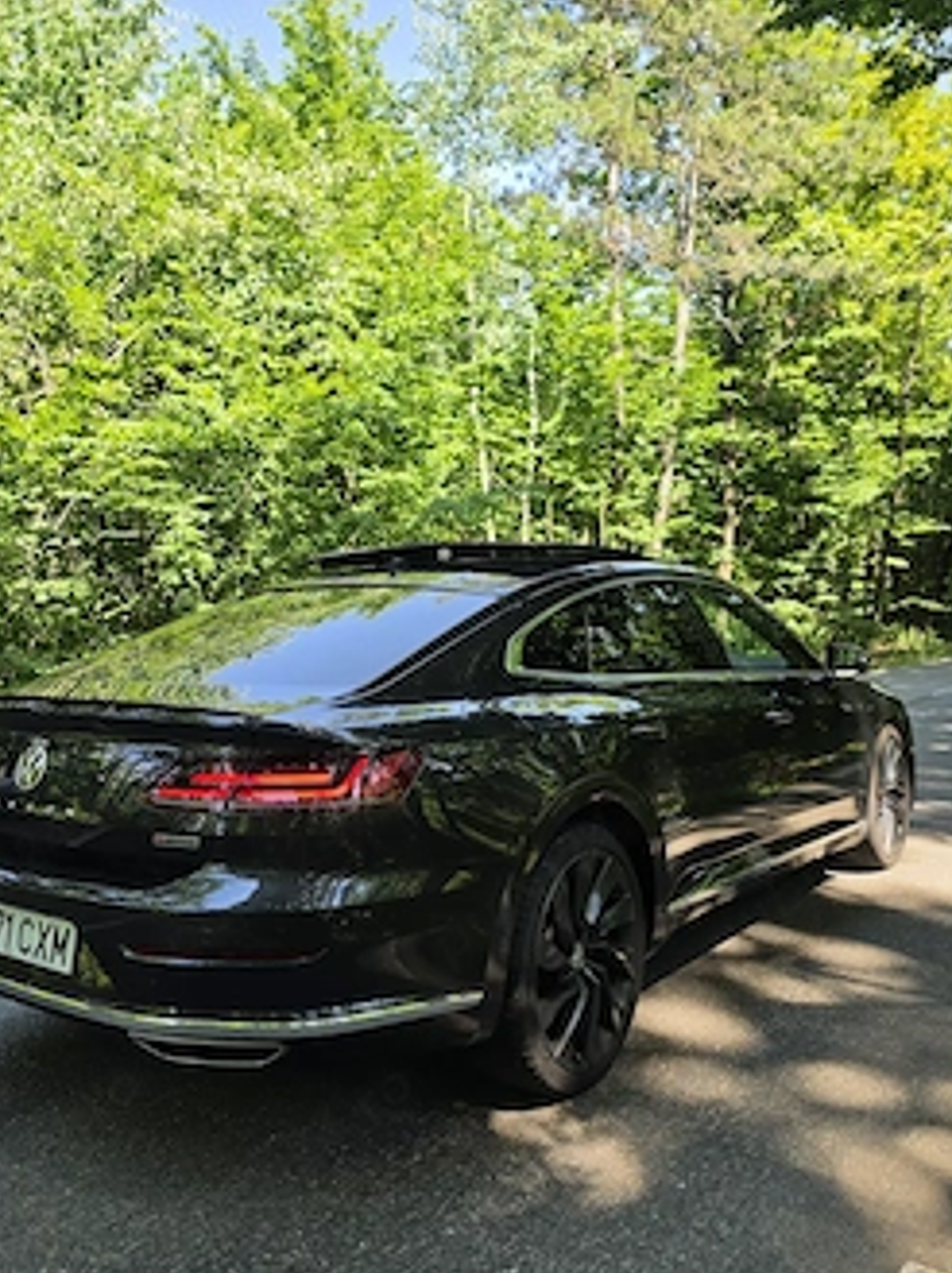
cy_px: 635
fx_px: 1029
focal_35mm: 28
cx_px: 422
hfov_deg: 49.6
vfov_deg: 63.5
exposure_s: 1/232
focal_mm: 6.5
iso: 10
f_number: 1.4
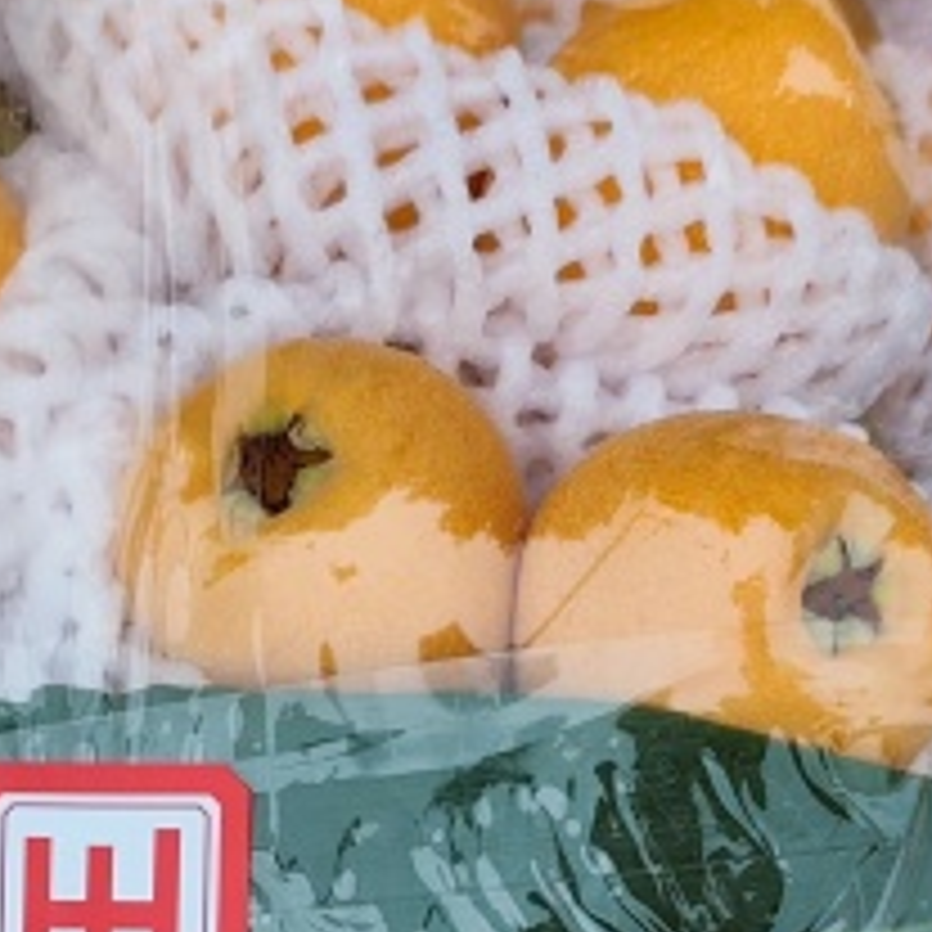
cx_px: 342
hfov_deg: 21.1
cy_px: 955
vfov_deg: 20.4
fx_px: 2498
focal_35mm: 82
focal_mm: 5.84
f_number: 1.6
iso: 50
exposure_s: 1/1967
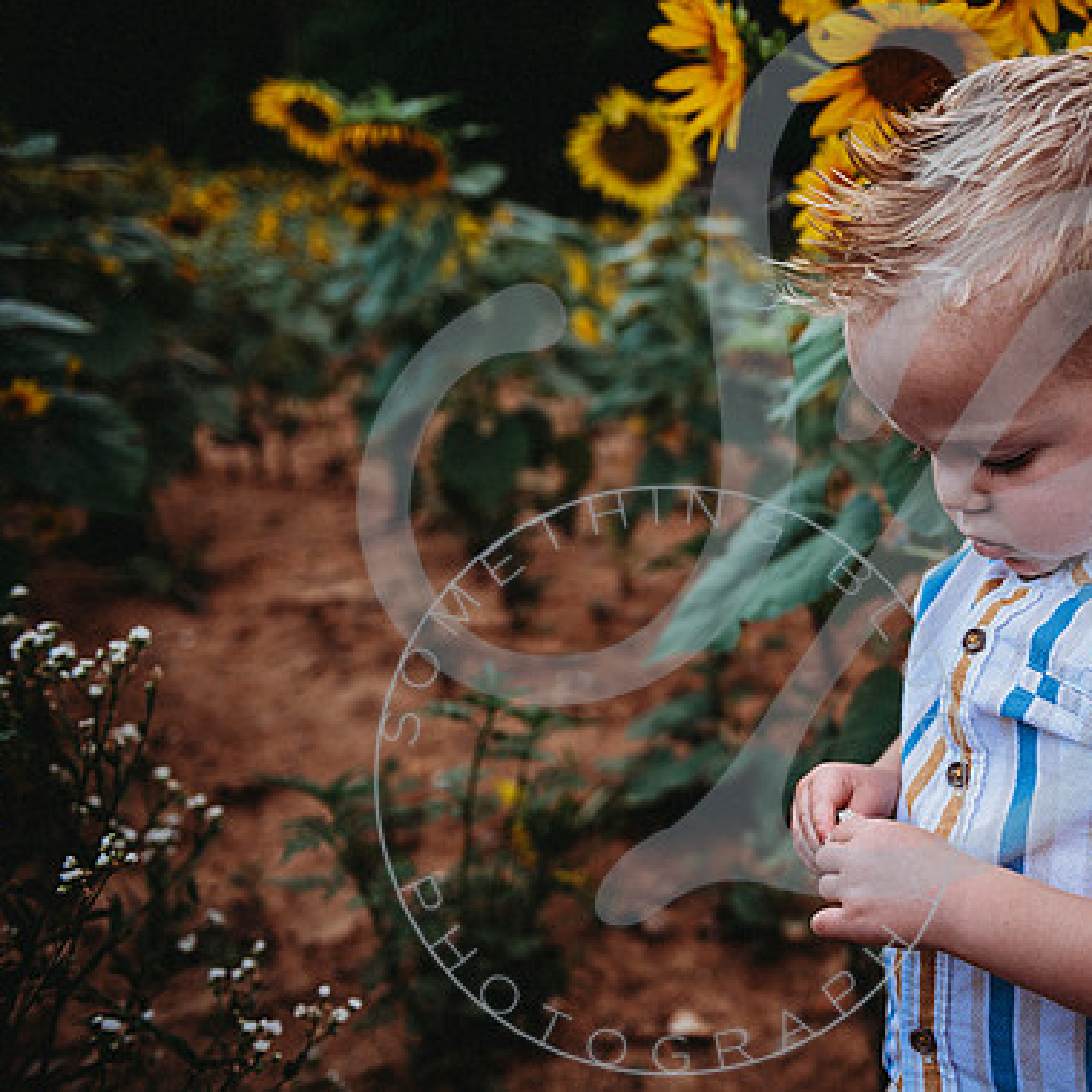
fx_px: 1249
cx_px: 813
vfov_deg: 47.2
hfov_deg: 45.6
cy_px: 539
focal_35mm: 35
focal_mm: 27
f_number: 2.8
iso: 100
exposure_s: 1/250
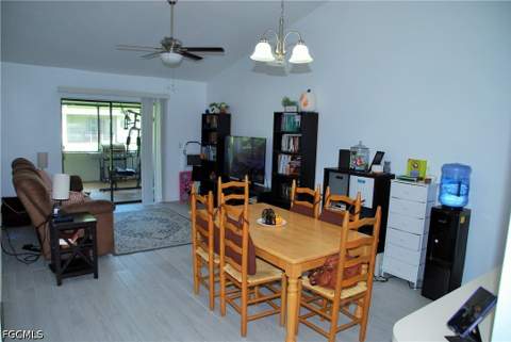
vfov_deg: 53.2
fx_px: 341
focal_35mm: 24
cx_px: 256
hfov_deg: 73.7
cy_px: 171
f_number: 4
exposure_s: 1/60
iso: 200
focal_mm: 16
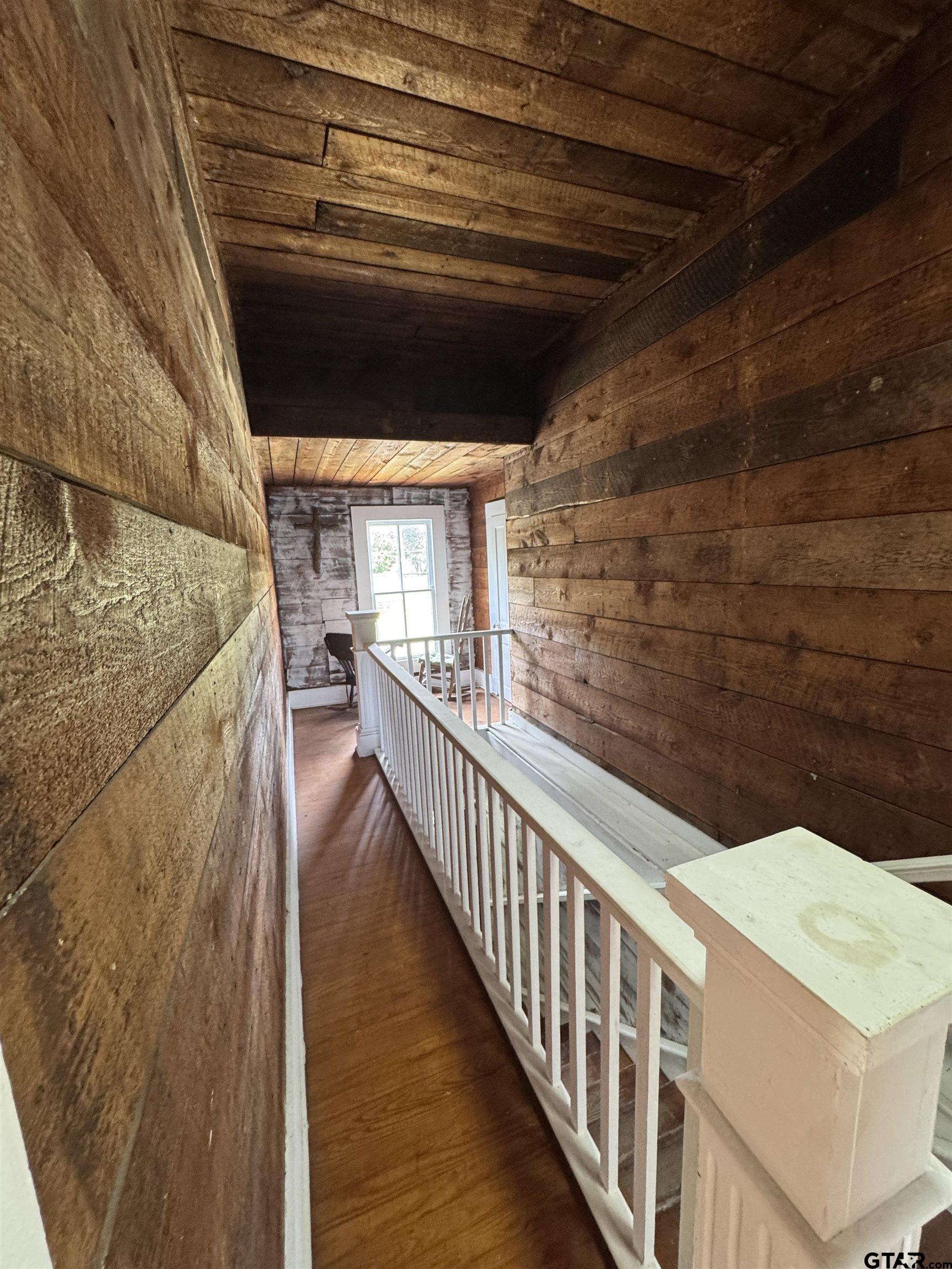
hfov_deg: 85.7
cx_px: 476
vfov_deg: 102.1
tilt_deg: -8.6
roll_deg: +3.1
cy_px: 634
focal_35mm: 14
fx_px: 513
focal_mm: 2.22
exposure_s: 1/68
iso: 320
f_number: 2.2
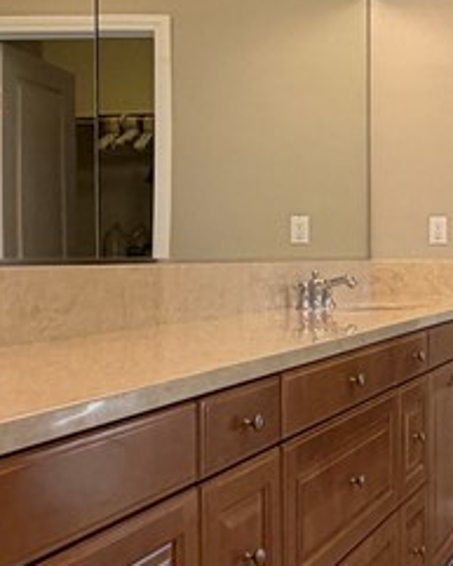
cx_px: 706
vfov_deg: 32.5
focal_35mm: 58
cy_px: 268
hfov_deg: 21.4
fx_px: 971
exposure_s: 1/120
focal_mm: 2.22
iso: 125
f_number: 2.2
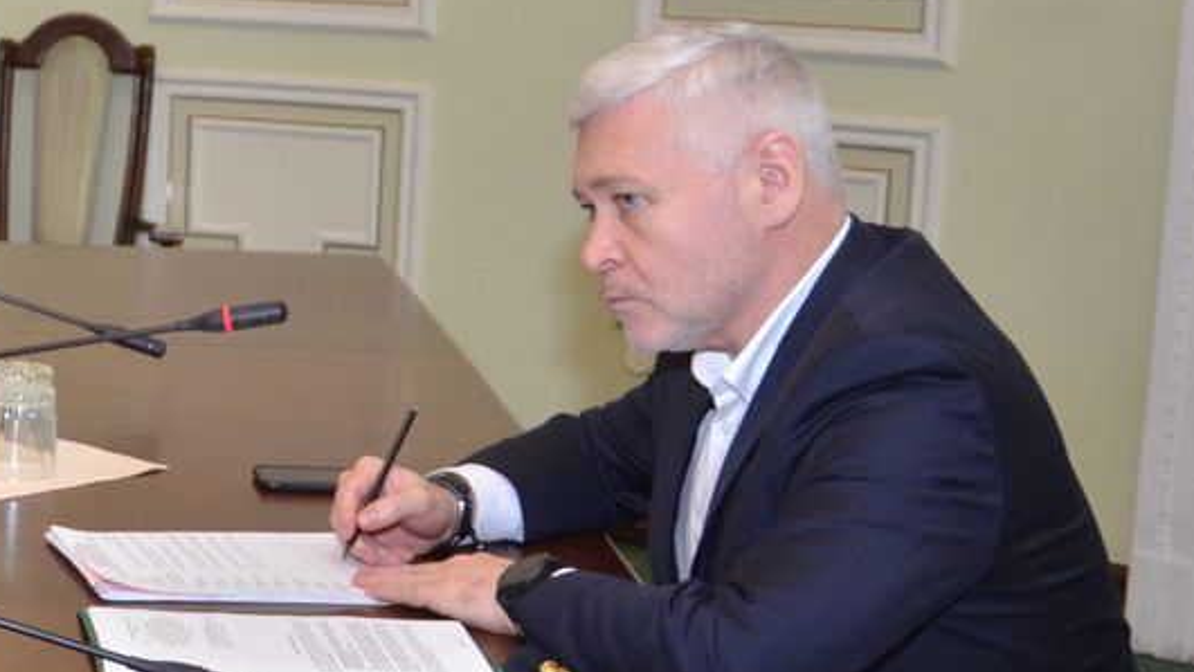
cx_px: -364
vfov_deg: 13.3
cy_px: 221
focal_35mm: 91
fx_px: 2882
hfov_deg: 21.2
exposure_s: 1/200
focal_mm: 22
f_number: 3.8
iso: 800
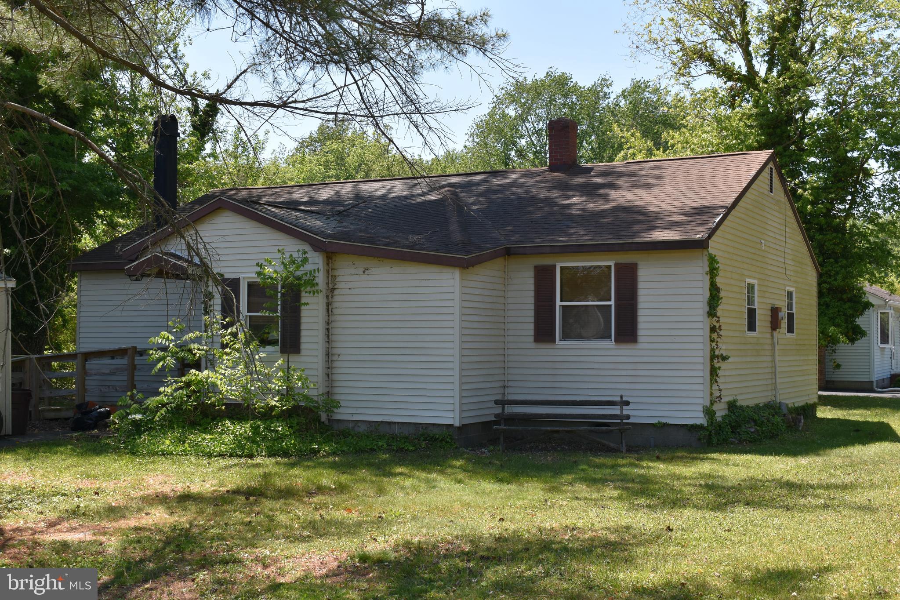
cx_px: 450
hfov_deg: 42.3
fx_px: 1162
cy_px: 300
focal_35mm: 46
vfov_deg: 28.9
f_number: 8
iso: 200
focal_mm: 31
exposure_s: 1/320
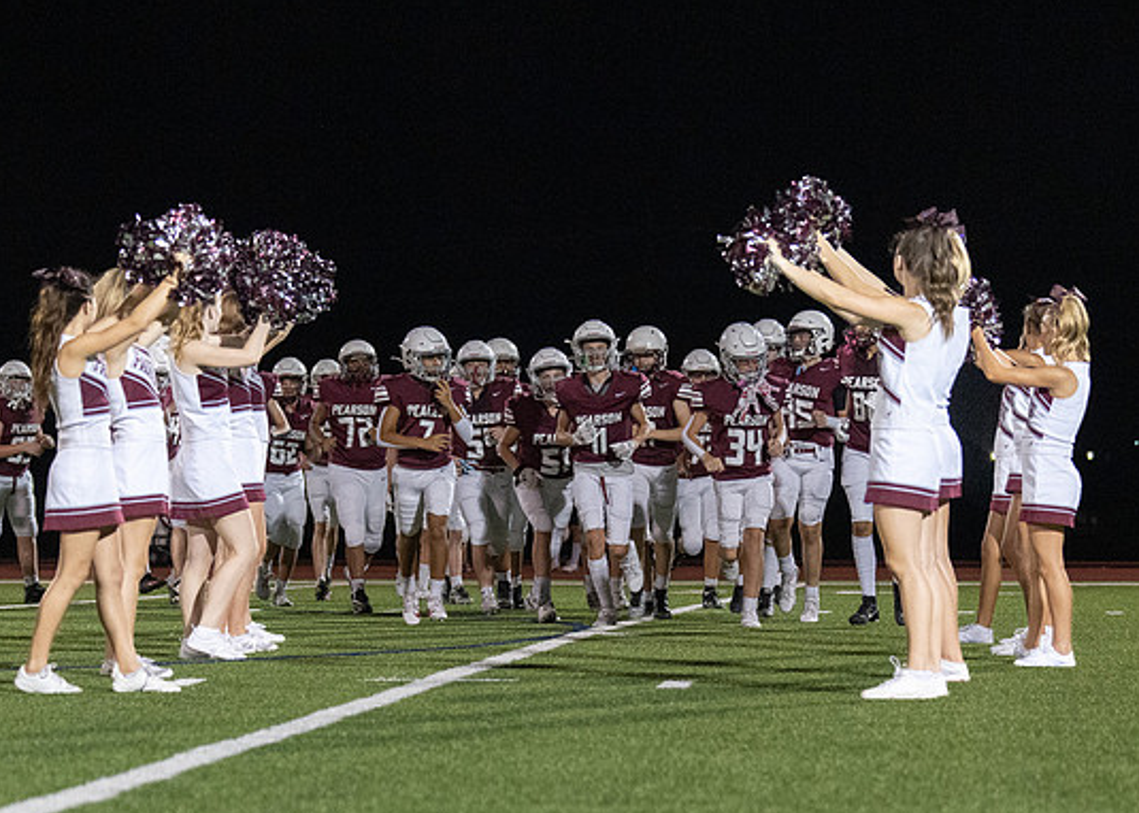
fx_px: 4625
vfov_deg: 10.0
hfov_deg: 14.0
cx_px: 489
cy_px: 473
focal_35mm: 143
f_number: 2.8
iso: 3200
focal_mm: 70
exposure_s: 1/1000
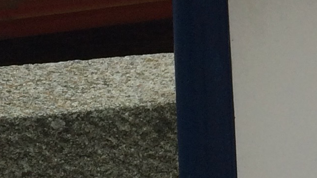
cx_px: 473
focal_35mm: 161
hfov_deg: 12.7
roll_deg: +2.8
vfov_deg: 7.3
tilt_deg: -3.4
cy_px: -170
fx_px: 1353
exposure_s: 1/933
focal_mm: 4.15
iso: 32
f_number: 2.2
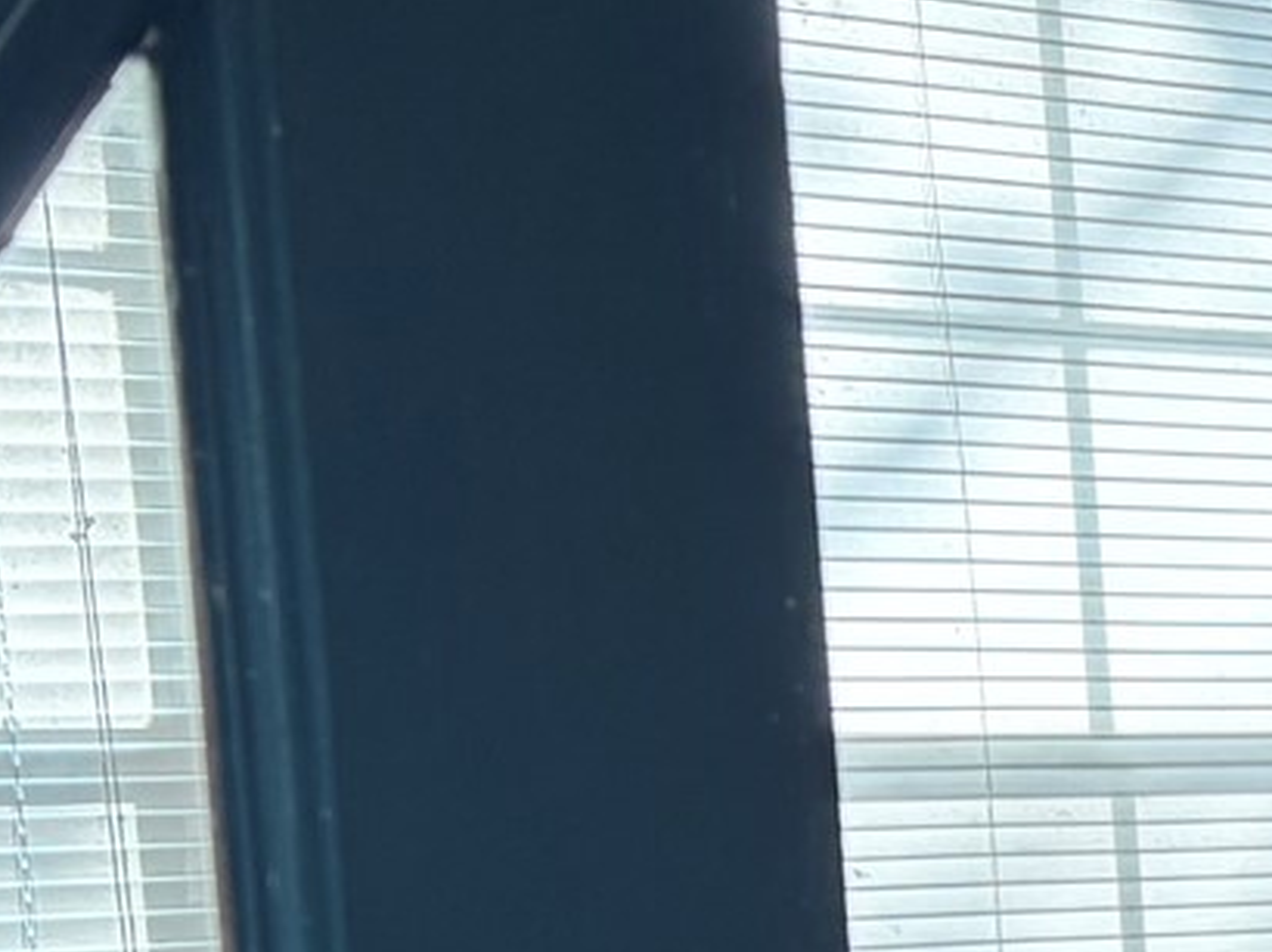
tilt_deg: -4.2
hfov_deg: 12.5
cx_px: 2888
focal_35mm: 130
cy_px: 1259
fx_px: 4774
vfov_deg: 11.1
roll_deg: +3.4
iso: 125
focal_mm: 5.96
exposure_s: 1/113
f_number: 1.6
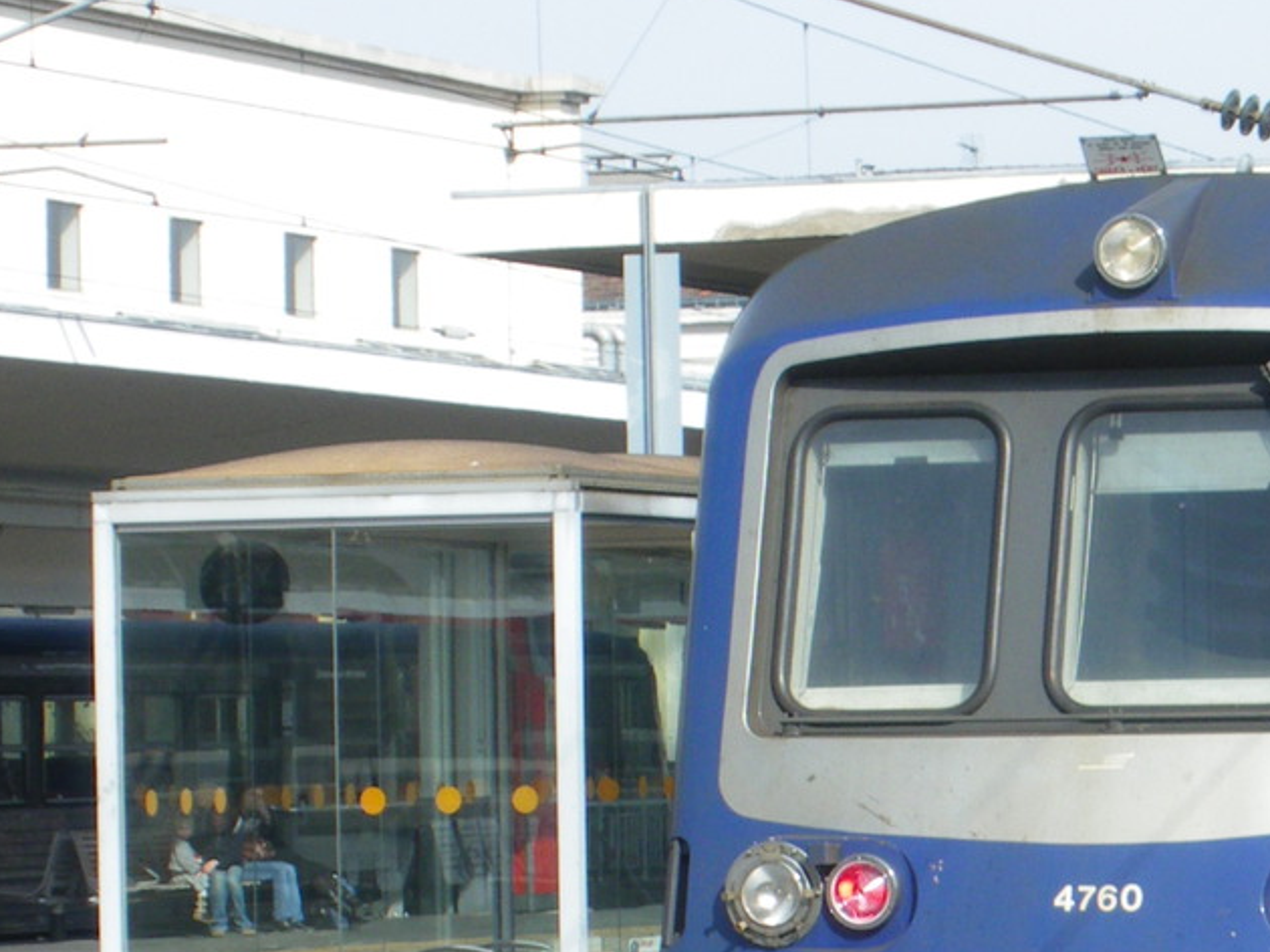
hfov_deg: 10.3
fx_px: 6931
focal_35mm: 189
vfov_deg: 7.8
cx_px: 1476
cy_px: 1019
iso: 64
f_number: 4.6
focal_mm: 11.1
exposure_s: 1/320
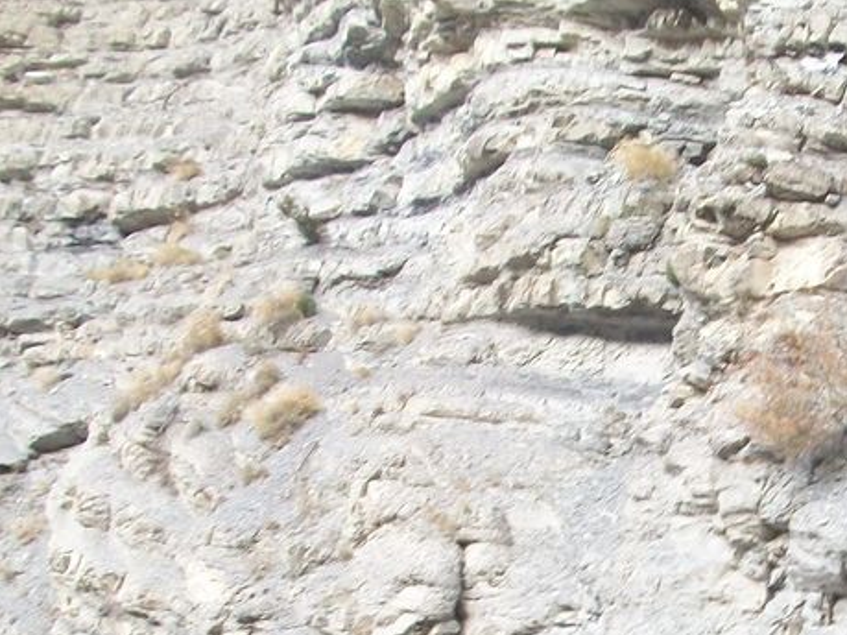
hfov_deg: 23.6
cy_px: 677
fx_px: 1933
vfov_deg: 18.1
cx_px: 864
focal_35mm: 79
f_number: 2.8
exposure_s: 1/125
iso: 80
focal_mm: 5.7
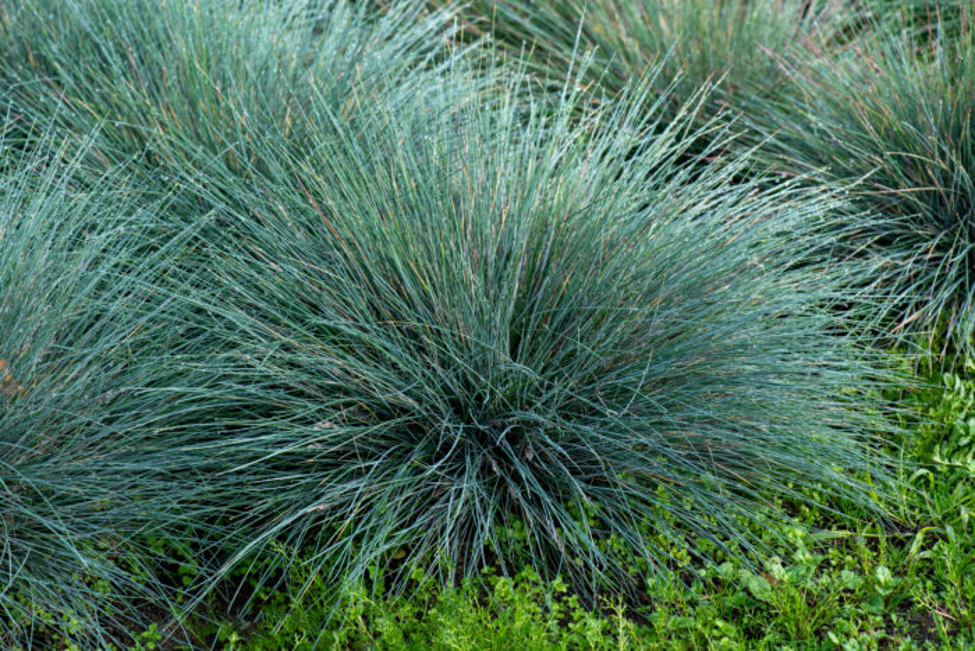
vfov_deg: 13.0
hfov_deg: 19.5
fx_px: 2844
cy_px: 326
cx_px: 488
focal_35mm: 105
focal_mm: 105
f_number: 8
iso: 200
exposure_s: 1/250
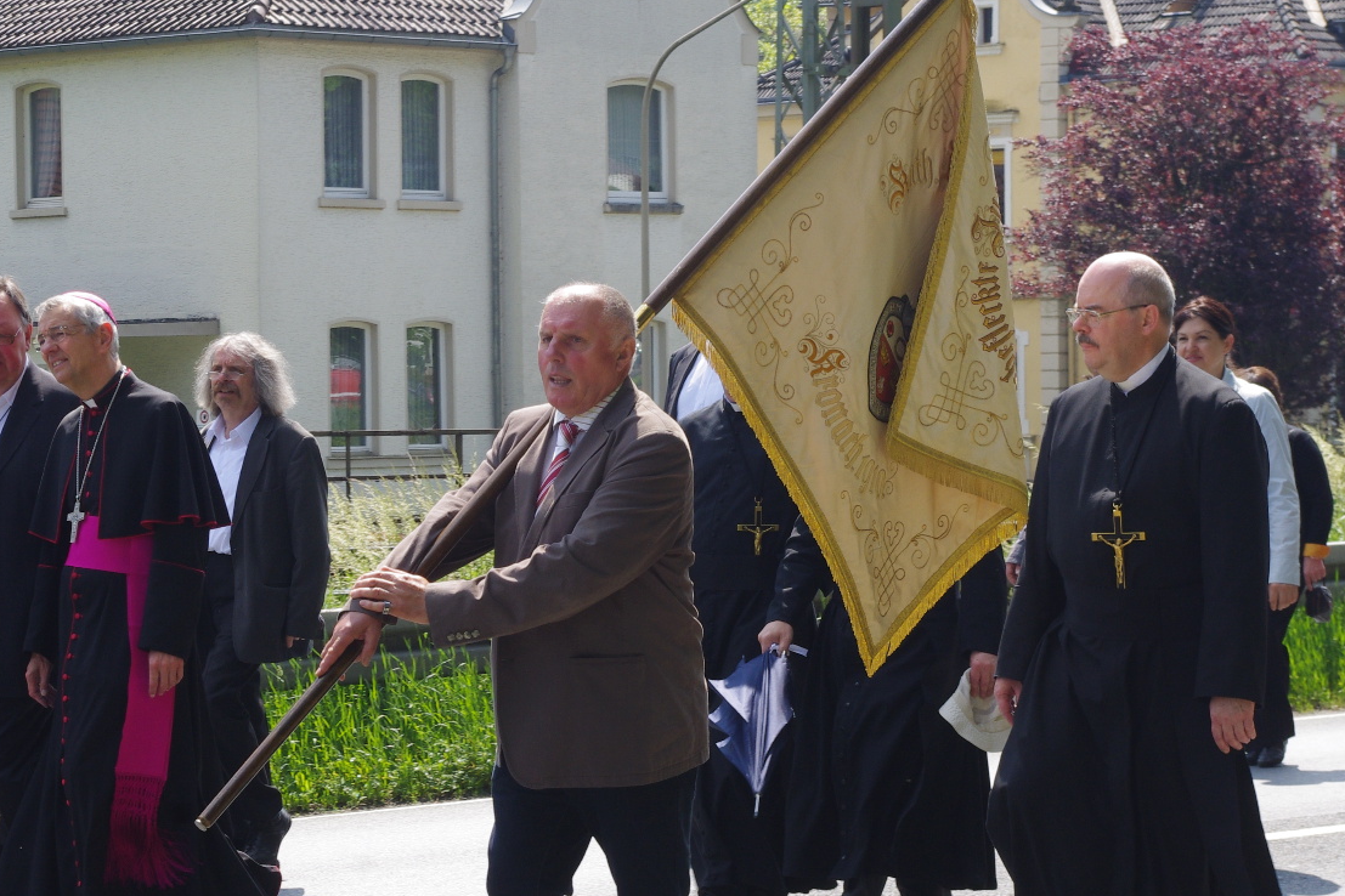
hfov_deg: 16.0
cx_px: 424
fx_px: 4782
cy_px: 518
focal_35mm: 128
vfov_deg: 10.7
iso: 400
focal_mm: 55
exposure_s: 1/200
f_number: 11
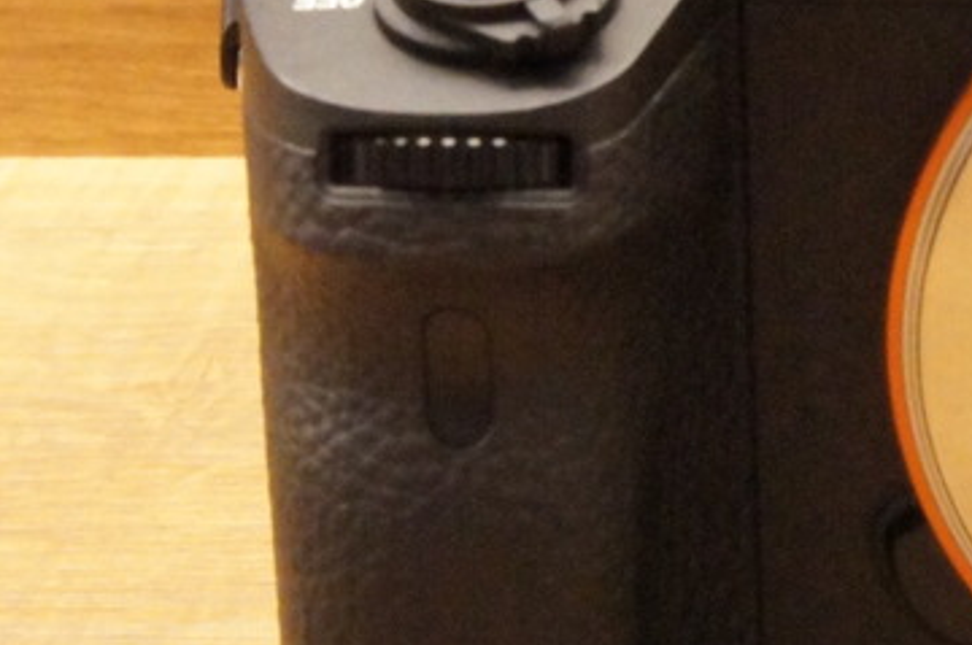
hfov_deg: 13.3
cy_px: 393
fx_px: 4044
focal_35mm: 150
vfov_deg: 9.1
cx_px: 1228
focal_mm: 30
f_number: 13
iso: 6400
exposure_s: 1/80
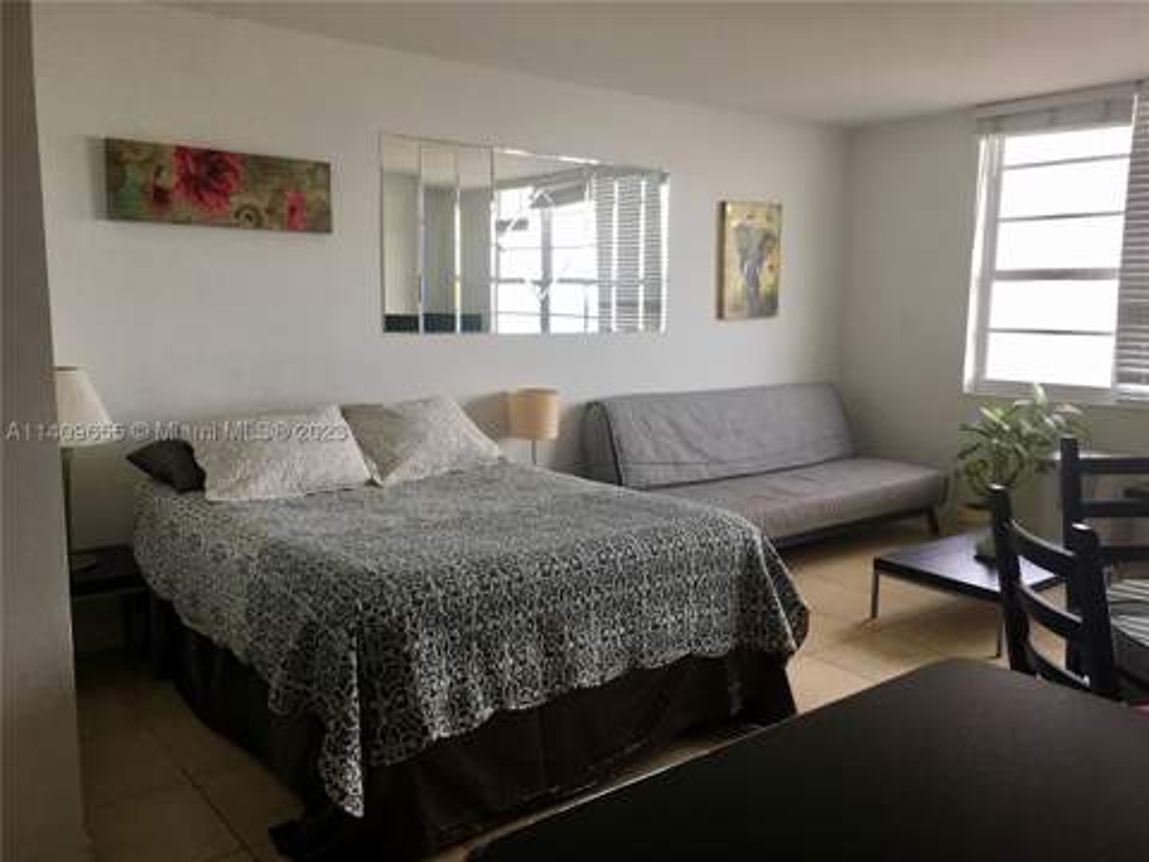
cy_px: 431
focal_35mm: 29
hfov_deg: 61.7
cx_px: 574
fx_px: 963
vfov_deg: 48.2
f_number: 2.2
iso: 32
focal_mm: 4.15
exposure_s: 1/30
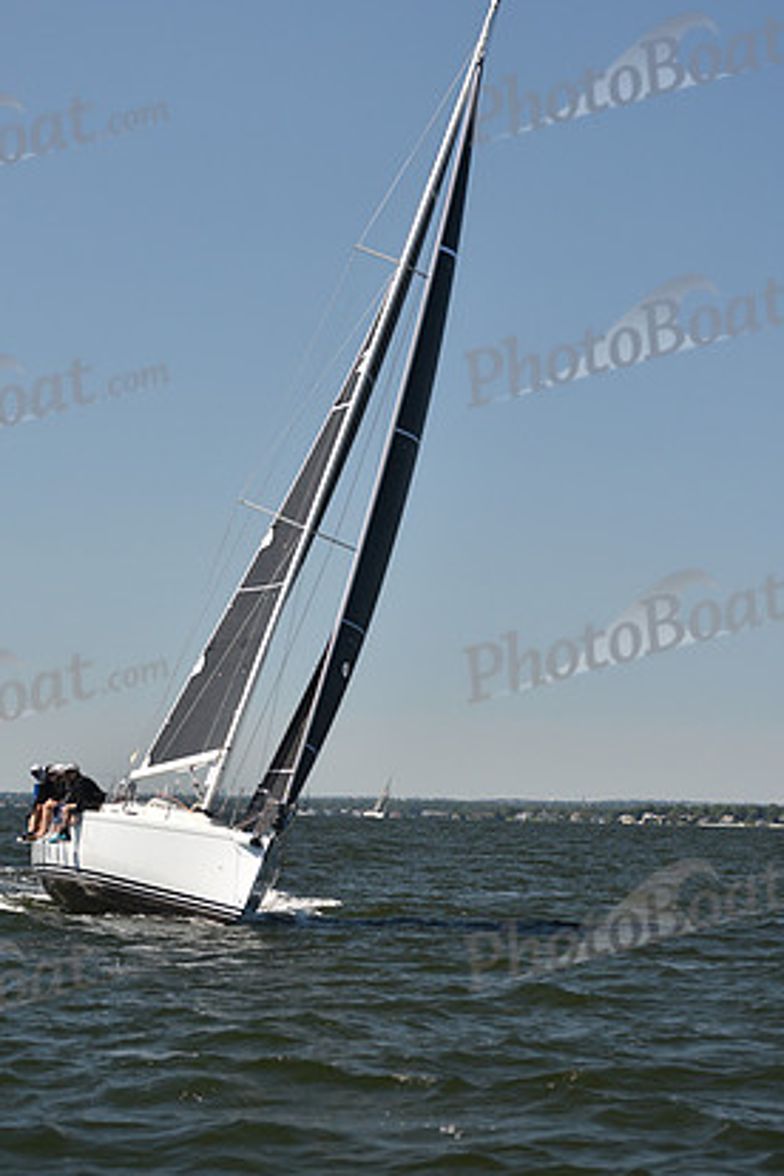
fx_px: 3201
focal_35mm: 98
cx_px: 317
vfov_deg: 20.8
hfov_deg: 14.0
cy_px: 523
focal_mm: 70
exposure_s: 1/1600
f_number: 3.2
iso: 250
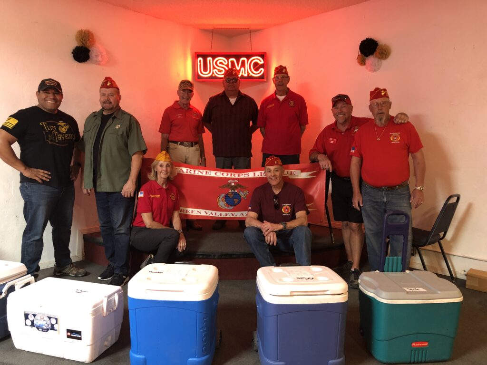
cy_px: 182
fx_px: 394
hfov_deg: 63.4
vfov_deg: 49.7
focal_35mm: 28
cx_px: 244
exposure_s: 1/9
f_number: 1.8
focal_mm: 4
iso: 100
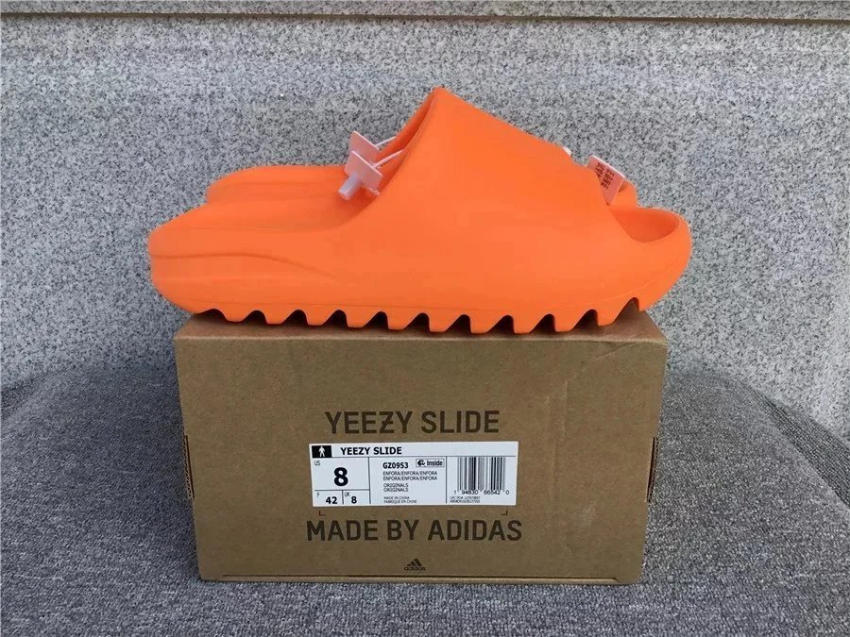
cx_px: 425
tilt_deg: -20.0
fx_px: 761
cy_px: 318
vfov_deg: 45.4
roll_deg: +0.3
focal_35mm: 31
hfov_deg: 58.4
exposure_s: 1/334
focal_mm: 3.3
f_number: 2.4
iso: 25
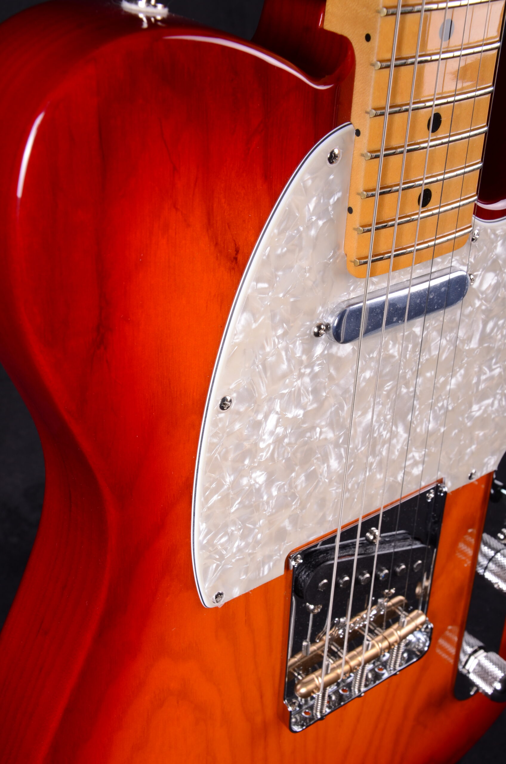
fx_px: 1112
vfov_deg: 37.9
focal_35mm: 52
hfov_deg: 25.6
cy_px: 382
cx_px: 253
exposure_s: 1/200
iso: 200
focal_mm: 35
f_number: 13
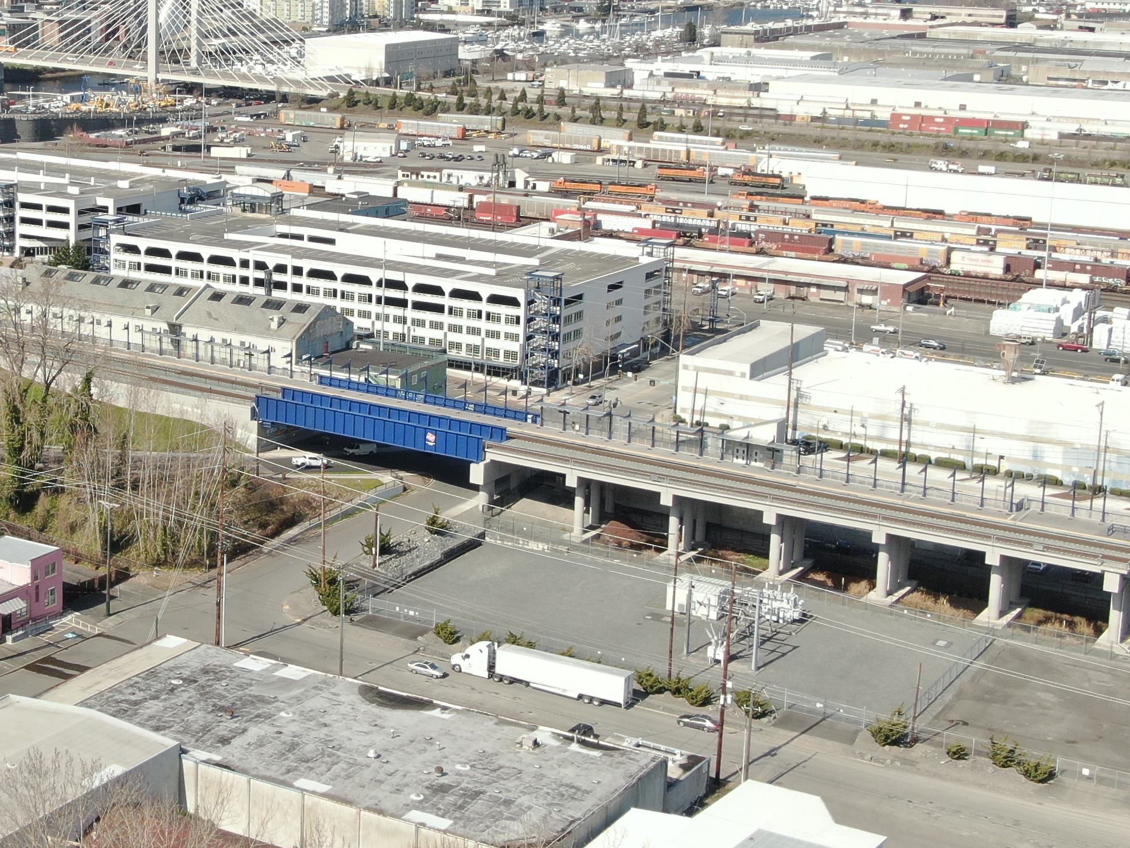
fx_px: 2187
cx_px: 220
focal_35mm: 67
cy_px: 343
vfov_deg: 21.9
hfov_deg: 28.3
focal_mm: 5.69
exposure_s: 1/240
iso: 100
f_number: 3.2
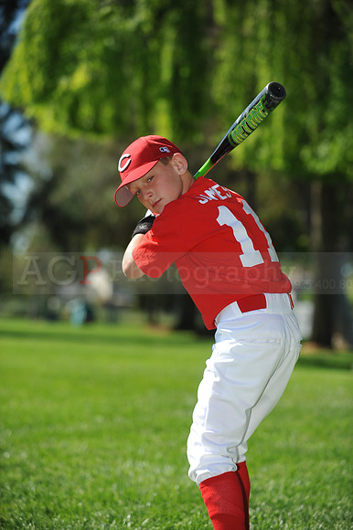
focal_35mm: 112
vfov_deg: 18.3
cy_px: 265
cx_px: 176
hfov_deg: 12.2
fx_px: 1649
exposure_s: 1/1600
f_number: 4
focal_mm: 112
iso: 200
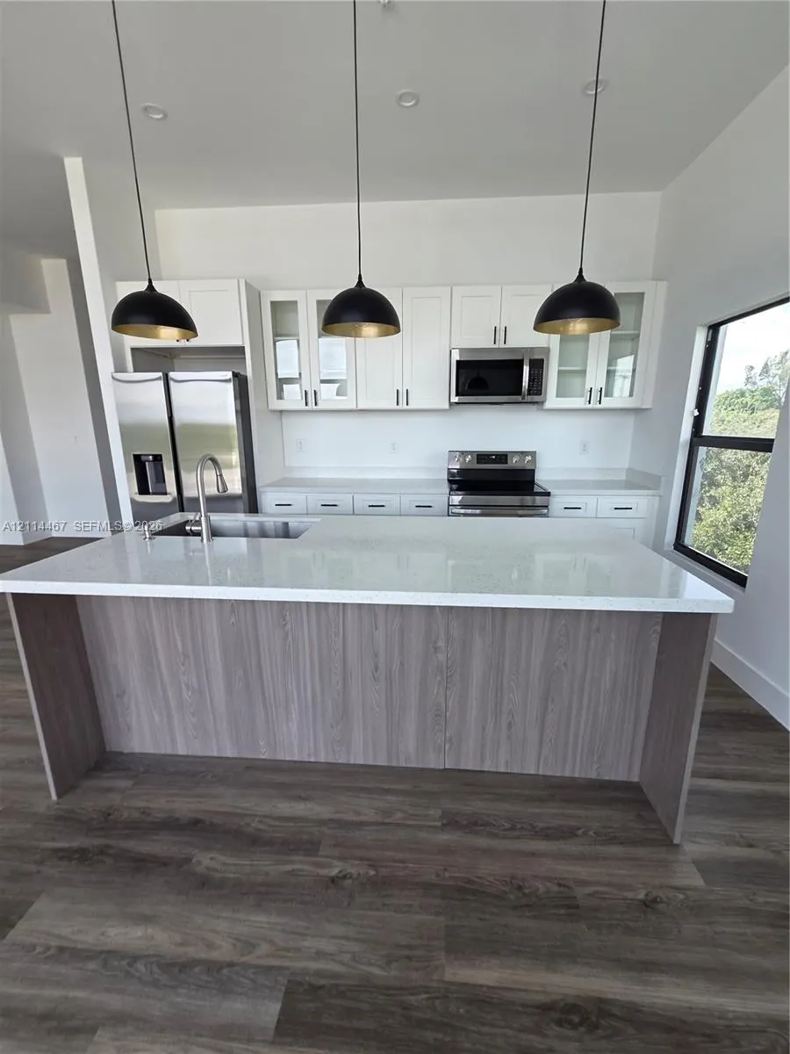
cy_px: 527
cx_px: 395
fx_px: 396
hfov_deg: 89.9
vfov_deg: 106.2
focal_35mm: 13
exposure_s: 1/120
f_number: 2.2
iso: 50
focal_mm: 2.2
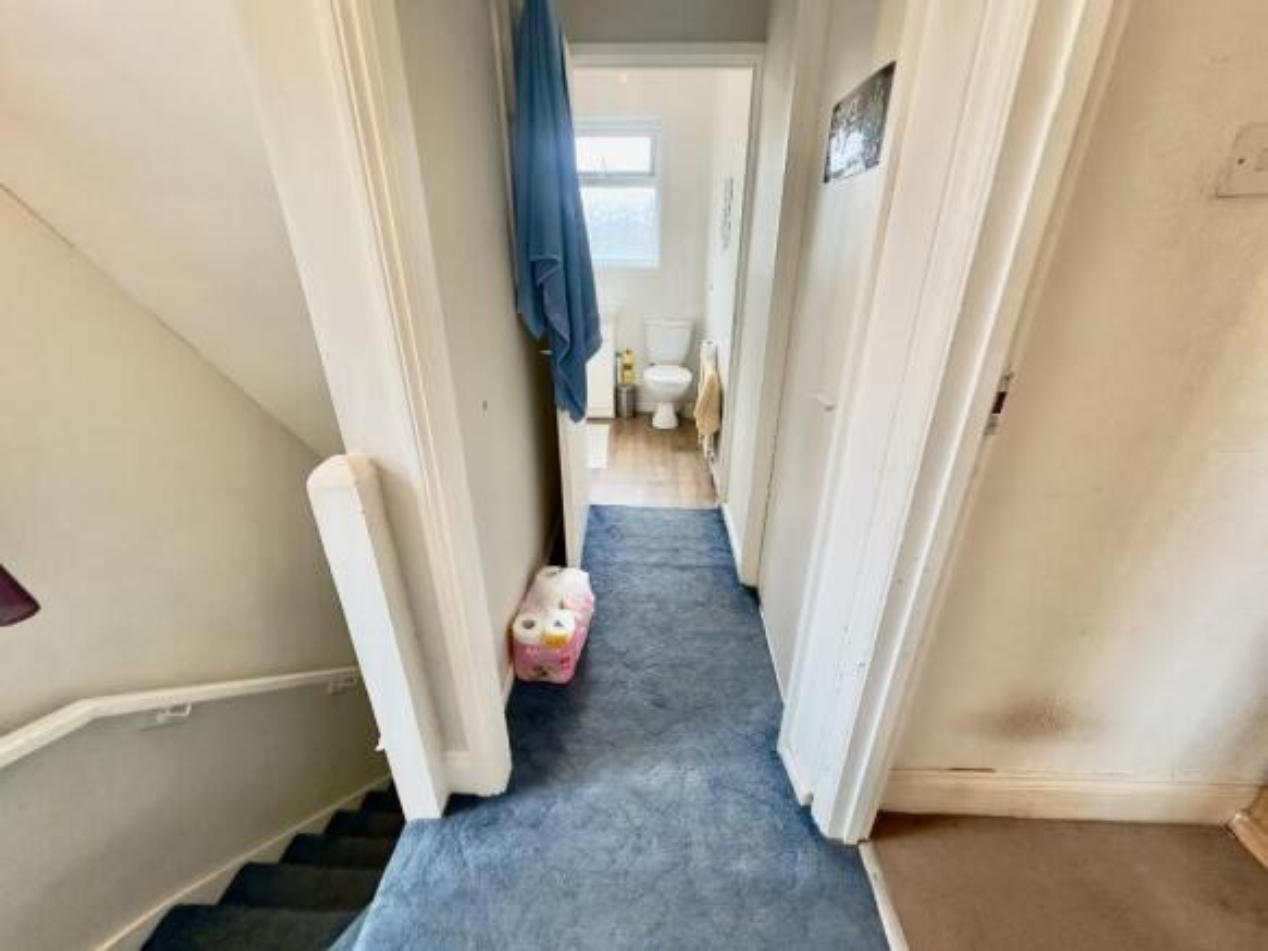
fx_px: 513
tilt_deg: -23.9
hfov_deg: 102.1
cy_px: 476
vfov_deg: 85.7
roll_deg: +0.3
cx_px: 634
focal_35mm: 14
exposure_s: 1/50
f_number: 2.2
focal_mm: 2.22
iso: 200
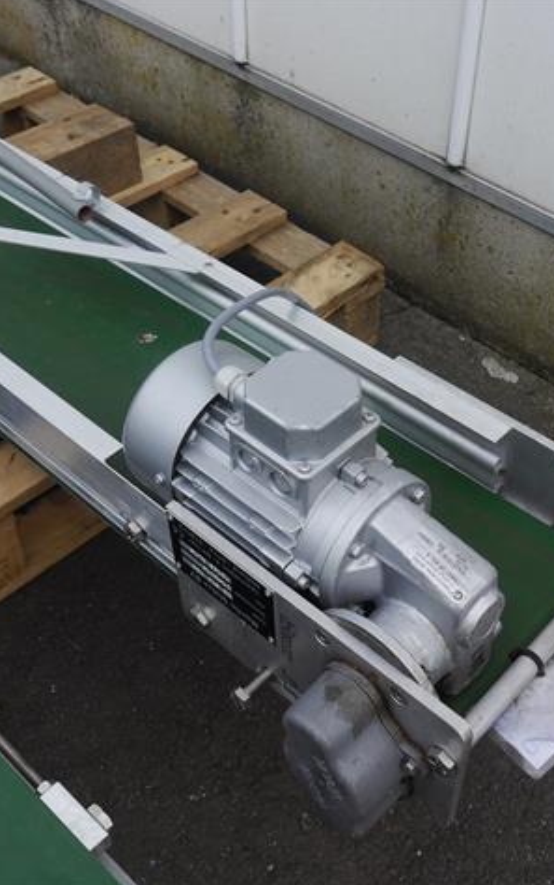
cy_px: 442
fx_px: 965
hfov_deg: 32.0
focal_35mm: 40
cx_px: 309
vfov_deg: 49.2
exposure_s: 1/320
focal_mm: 14
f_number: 6.3
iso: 160
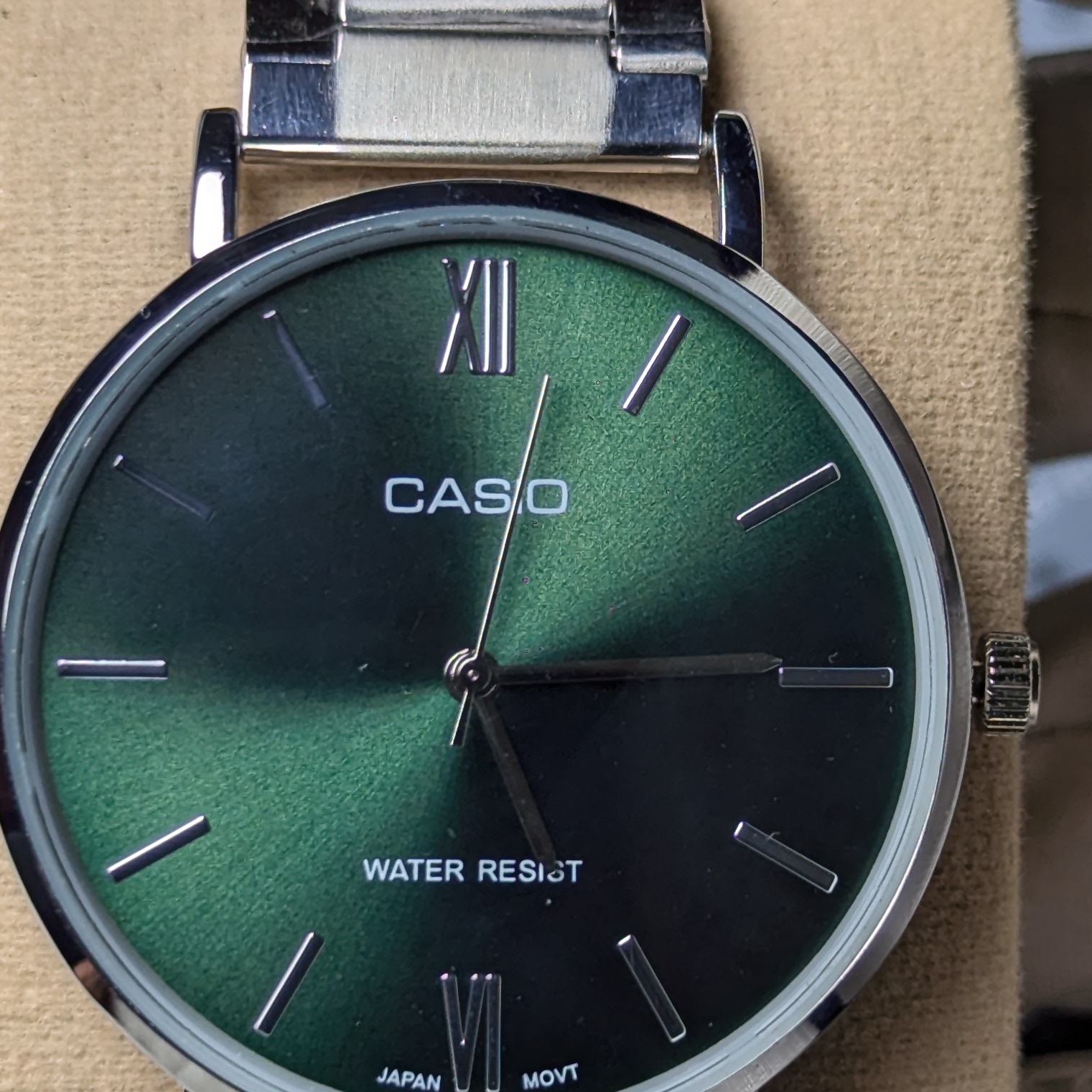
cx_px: 512
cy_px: 662
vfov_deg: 15.3
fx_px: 4069
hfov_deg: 15.3
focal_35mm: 114
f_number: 1.85
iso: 47
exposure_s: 1/137
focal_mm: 6.81
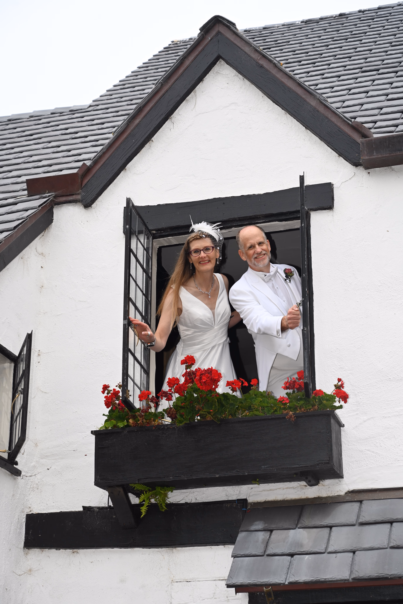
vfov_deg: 29.2
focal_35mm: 69
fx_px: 1159
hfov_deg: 19.7
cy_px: 302
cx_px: 202
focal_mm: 69
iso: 400
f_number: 5.6
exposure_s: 1/125
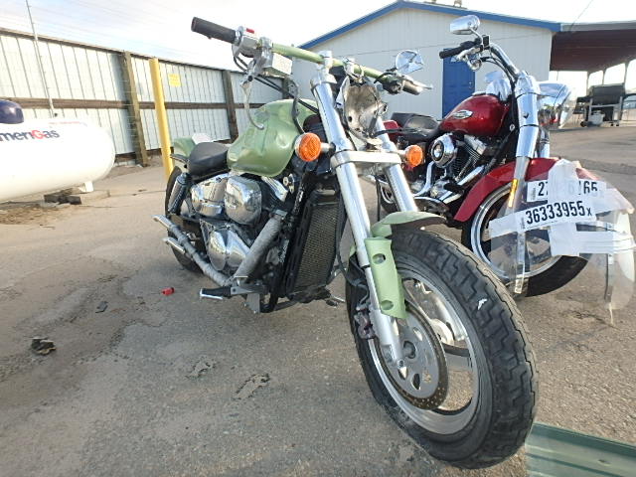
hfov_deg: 79.0
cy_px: 238
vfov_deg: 63.4
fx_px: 386
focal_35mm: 21
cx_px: 318
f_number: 3.5
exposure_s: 1/200
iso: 125
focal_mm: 3.7
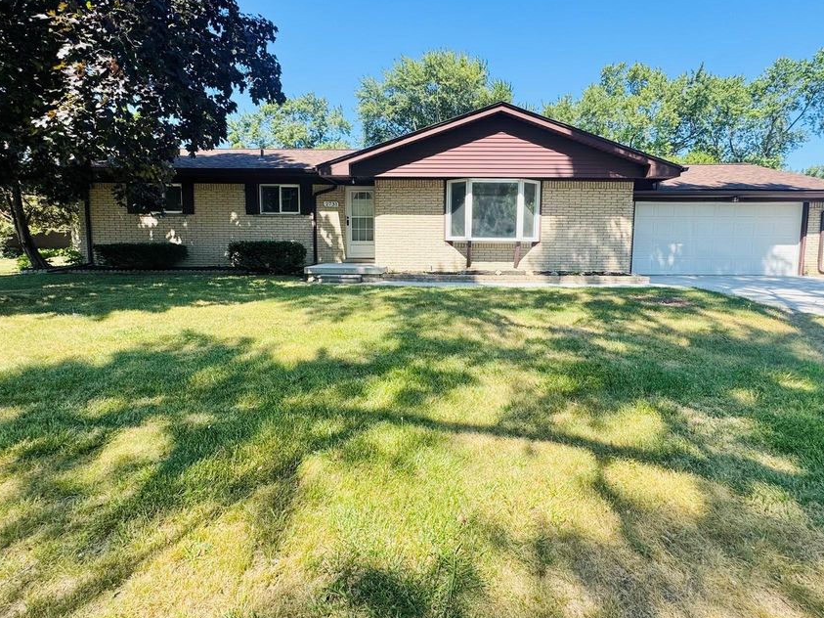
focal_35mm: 17
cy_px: 278
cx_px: 432
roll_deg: +0.0
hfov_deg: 91.0
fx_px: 405
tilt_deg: -5.1
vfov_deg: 74.5
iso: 50
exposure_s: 1/625
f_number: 2.2
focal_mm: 2.22
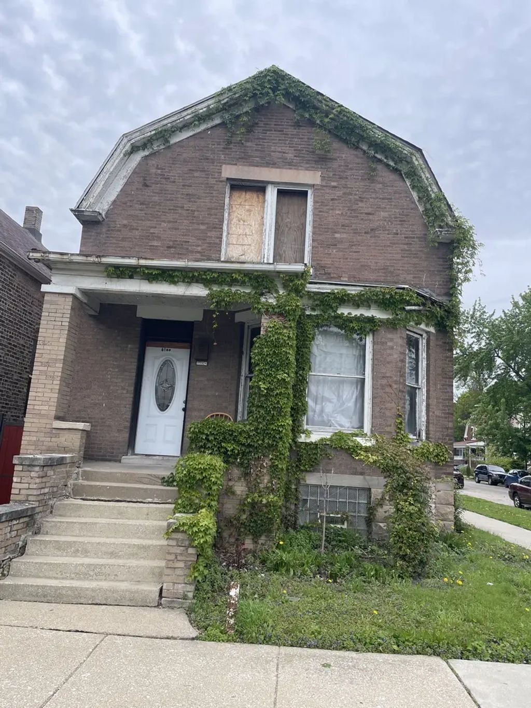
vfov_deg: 67.3
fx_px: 532
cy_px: 354
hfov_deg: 53.1
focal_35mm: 26
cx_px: 266
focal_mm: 4.2
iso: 32
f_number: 1.6
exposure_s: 1/2092
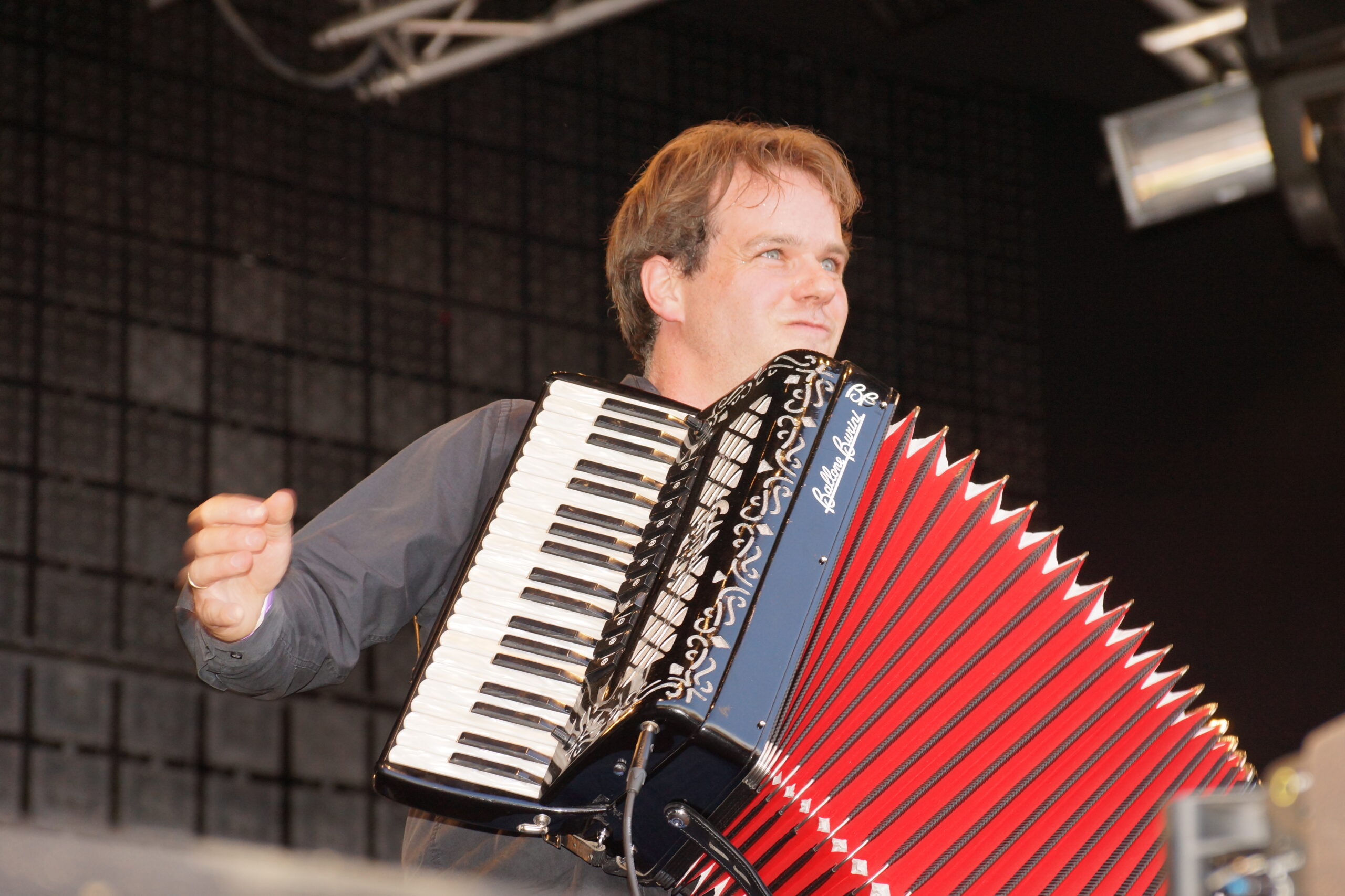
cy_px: 448
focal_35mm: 180
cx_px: 672
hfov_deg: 11.4
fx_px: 6725
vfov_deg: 7.6
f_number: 5.6
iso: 400
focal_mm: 120
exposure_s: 1/200
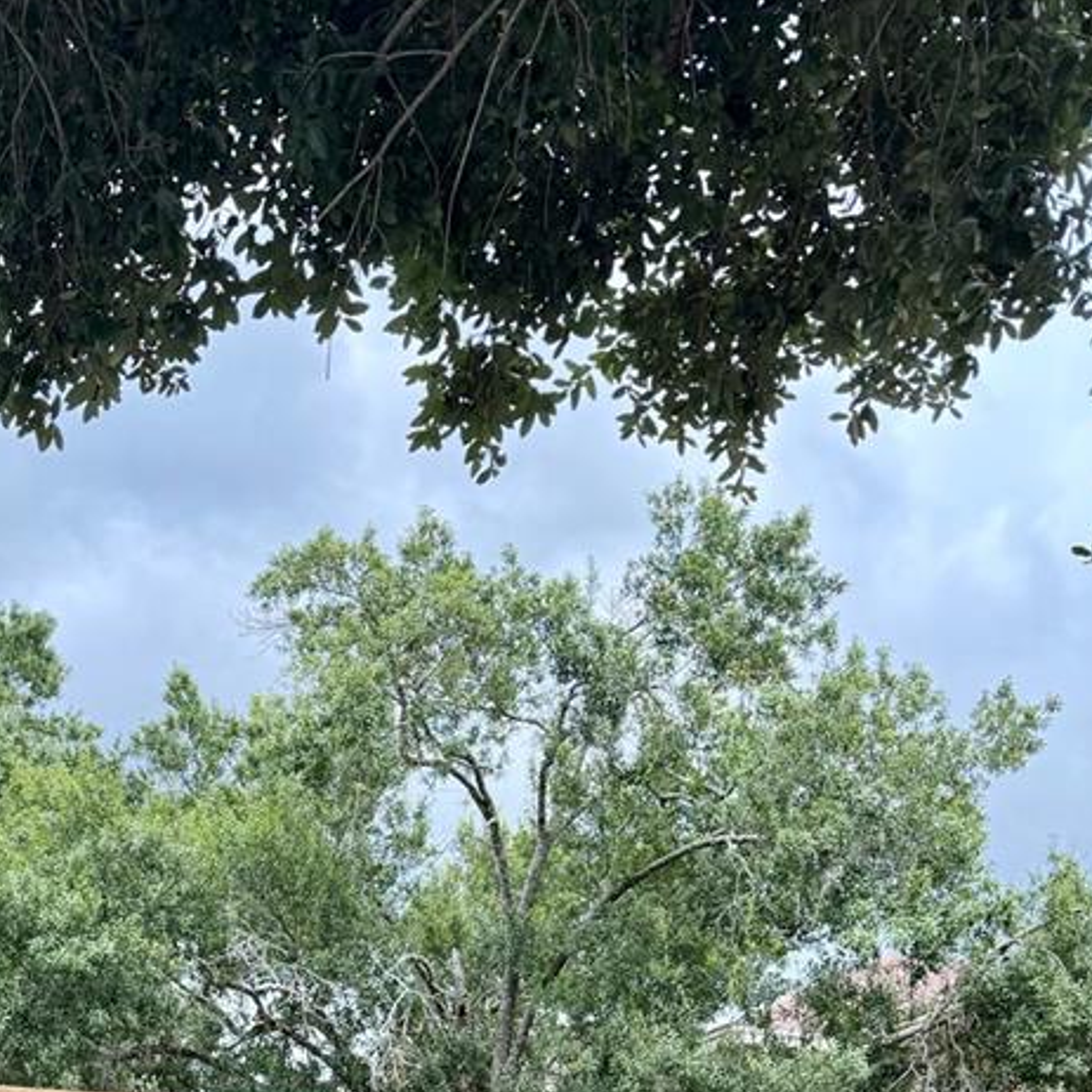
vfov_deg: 27.7
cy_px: 1278
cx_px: 108
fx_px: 1963
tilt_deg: +3.6
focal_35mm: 55
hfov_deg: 29.8
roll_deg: -3.3
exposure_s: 1/1437
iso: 100
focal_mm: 6.76
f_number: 1.78
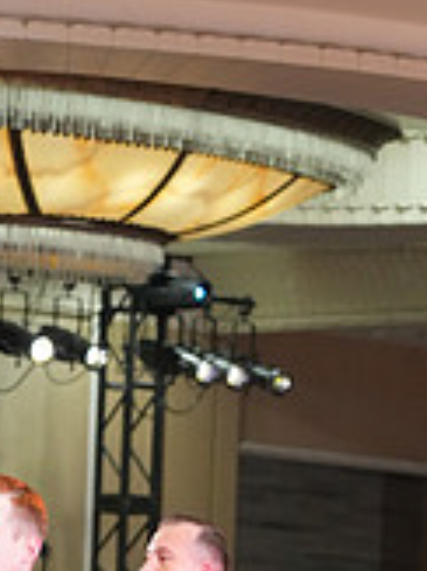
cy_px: 809
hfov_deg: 4.9
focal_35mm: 301
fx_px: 4957
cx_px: 233
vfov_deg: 6.5
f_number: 4.5
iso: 3200
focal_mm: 88
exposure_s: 1/200
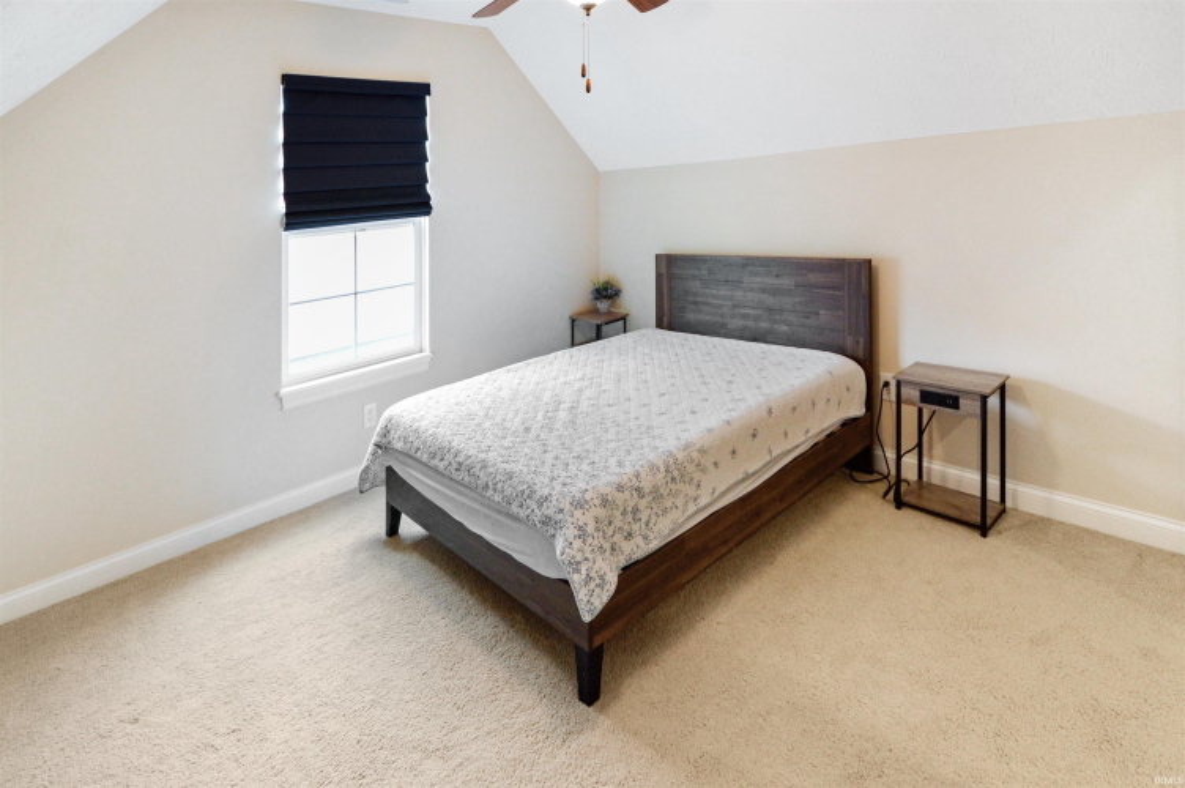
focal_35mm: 15
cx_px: 592
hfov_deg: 100.4
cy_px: 394
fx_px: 493
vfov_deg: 77.2
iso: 560
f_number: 3.5
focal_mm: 10
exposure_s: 1/60
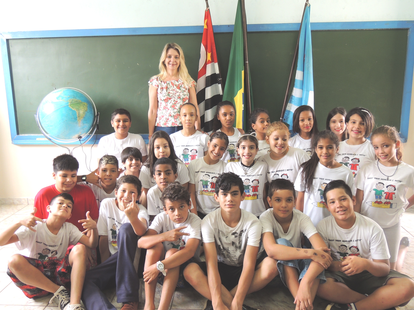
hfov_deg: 60.0
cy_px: 155
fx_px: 359
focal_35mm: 30
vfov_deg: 46.8
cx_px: 207
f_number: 3.1
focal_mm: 5.3
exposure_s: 1/30
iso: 200
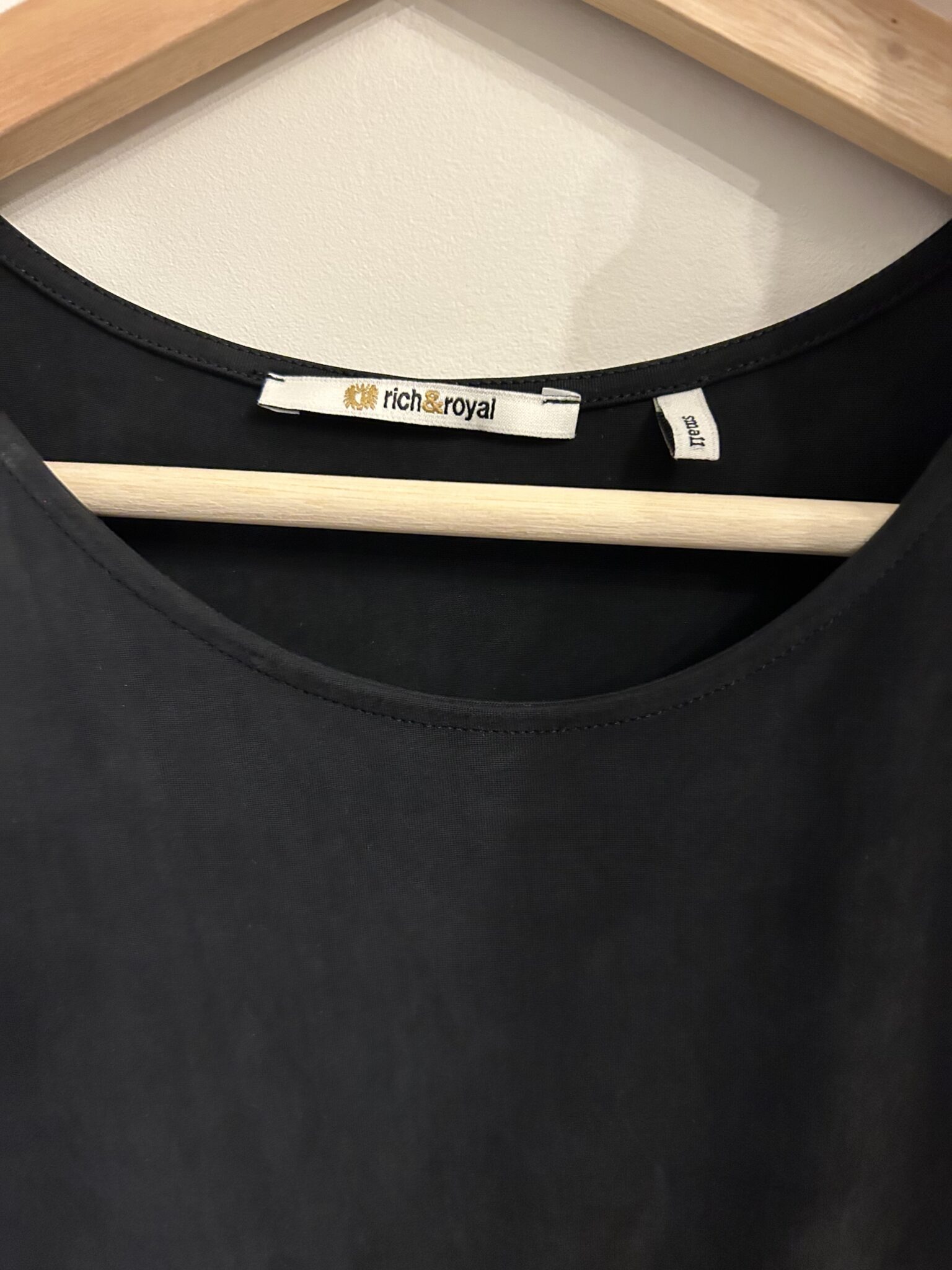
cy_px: 635
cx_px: 476
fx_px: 953
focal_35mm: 26
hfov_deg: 53.1
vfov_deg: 67.3
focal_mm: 5.7
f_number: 1.5
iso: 400
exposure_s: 1/40
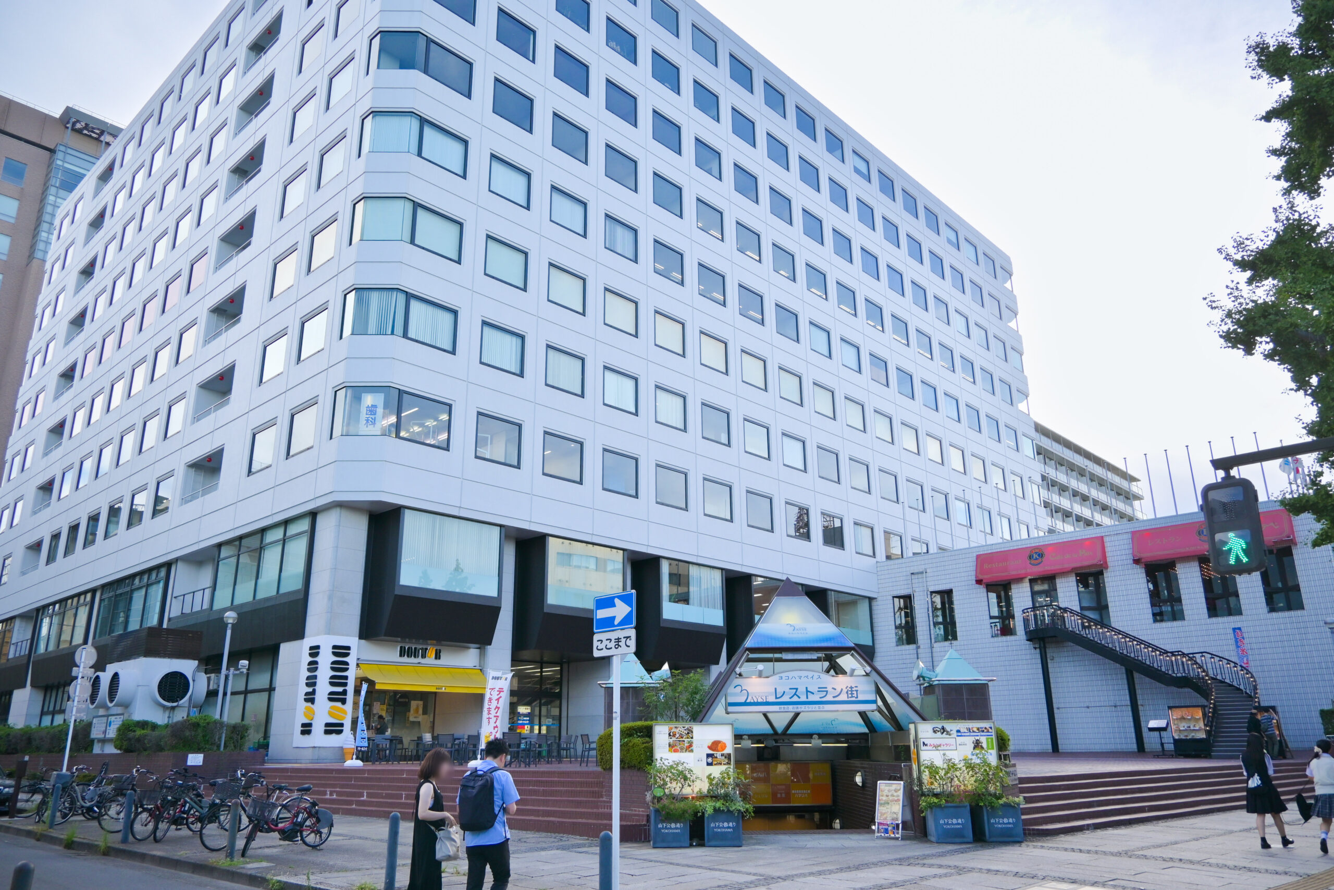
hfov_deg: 73.7
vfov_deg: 53.1
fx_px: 889
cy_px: 445
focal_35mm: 24
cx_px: 667
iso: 100
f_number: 4
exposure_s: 1/400
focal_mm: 16
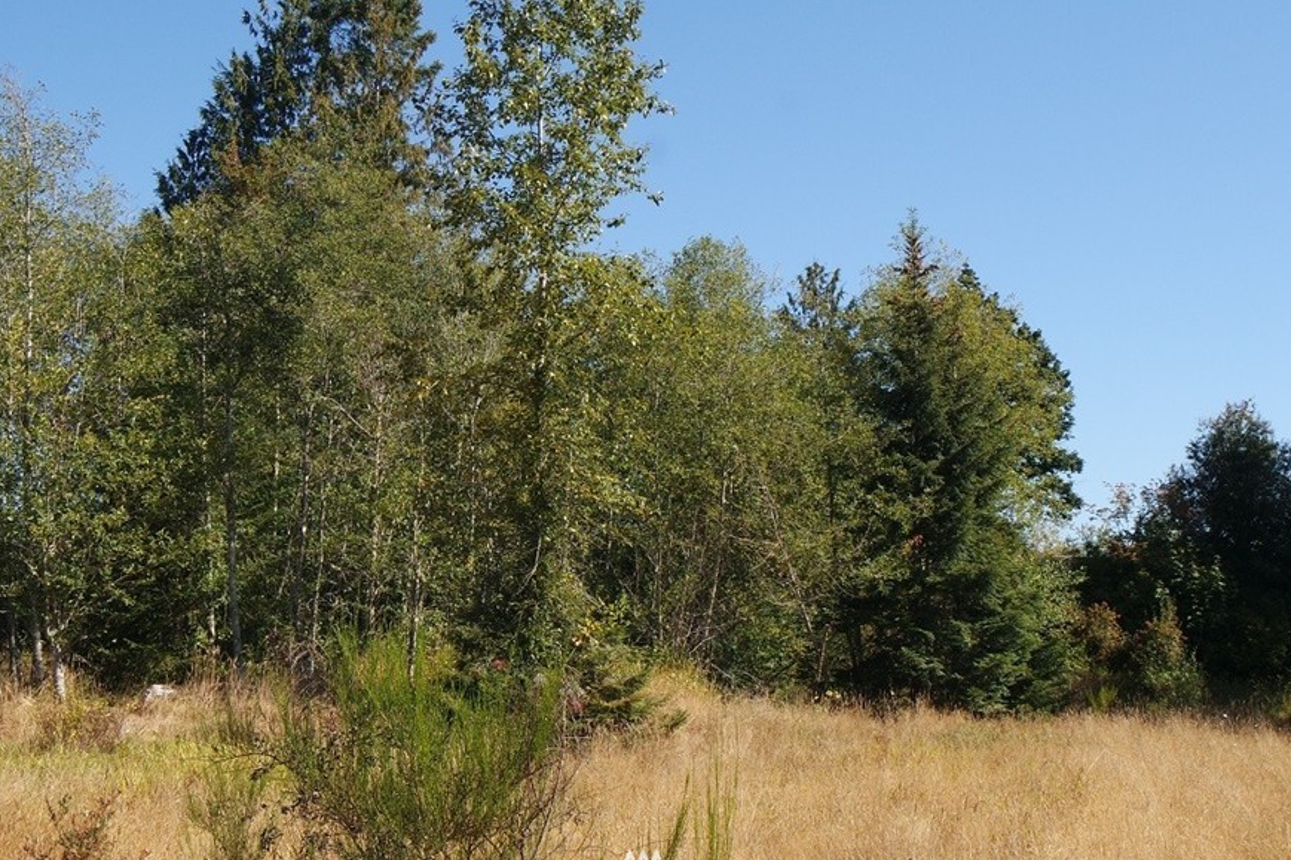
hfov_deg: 39.6
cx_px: 700
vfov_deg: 27.0
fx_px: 1793
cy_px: 386
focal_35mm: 50
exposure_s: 1/200
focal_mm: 15
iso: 160
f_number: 7.1
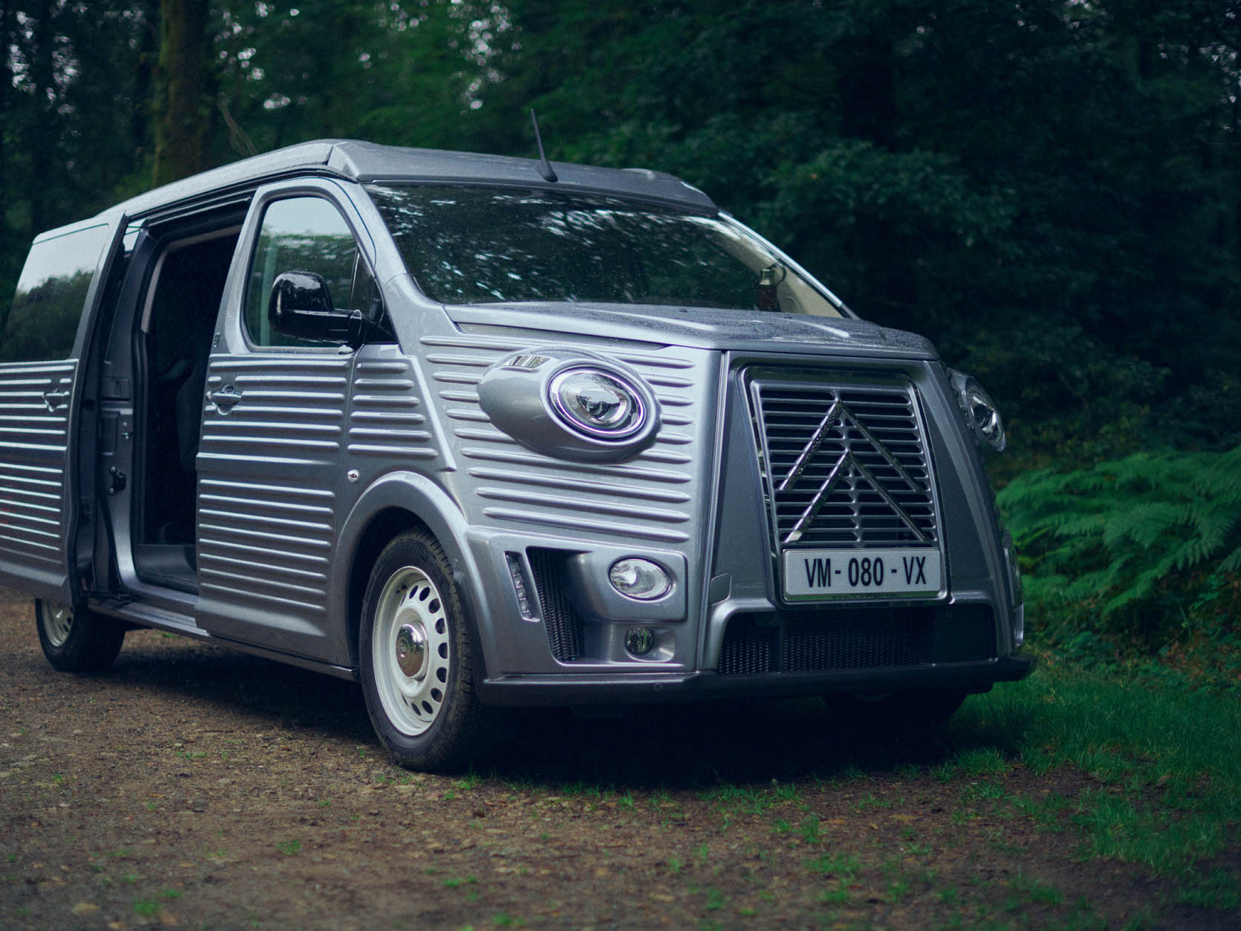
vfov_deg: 26.6
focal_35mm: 55
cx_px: 575
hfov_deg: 34.9
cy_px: 467
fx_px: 1972
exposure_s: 1/400
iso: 320
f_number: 1.8
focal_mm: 50
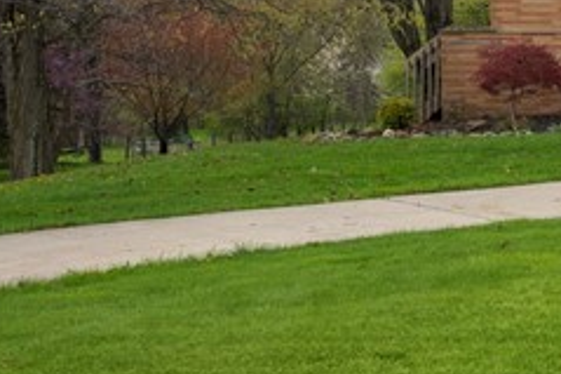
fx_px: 1697
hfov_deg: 15.4
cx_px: 1086
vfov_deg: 12.3
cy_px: -78
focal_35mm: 109
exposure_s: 1/400
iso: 200
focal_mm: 24
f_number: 9
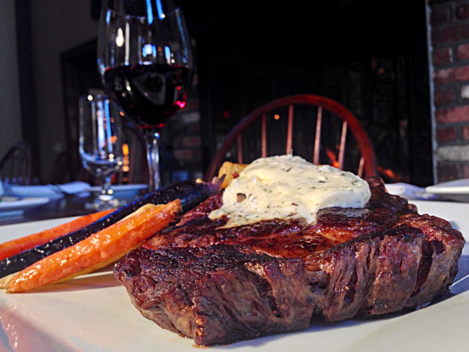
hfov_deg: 55.3
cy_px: 176
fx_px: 447
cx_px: 234
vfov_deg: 43.0
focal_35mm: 33
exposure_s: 1/20
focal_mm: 4.12
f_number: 2.4
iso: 50
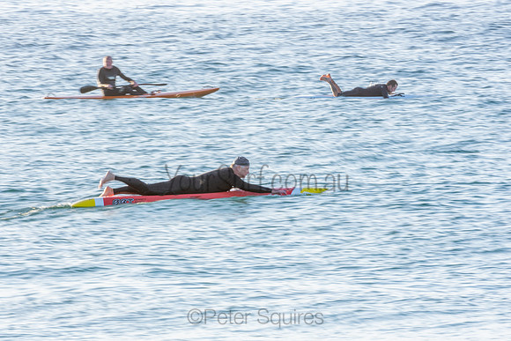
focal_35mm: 750
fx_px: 10648
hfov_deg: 2.7
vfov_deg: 1.8
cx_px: 256
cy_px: 170
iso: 100
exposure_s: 1/25
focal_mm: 500
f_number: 25
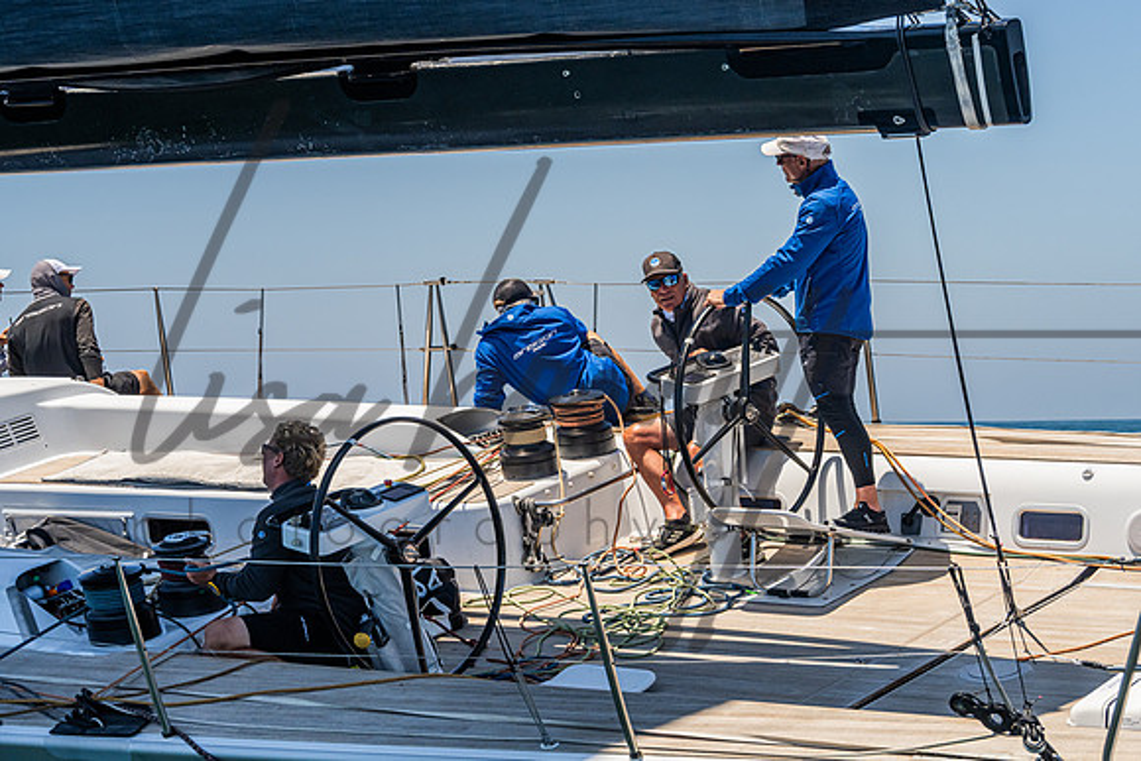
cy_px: 330
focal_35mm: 104
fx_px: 3310
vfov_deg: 13.1
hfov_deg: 19.5
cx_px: 656
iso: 500
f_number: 8
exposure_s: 1/2500
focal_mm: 89
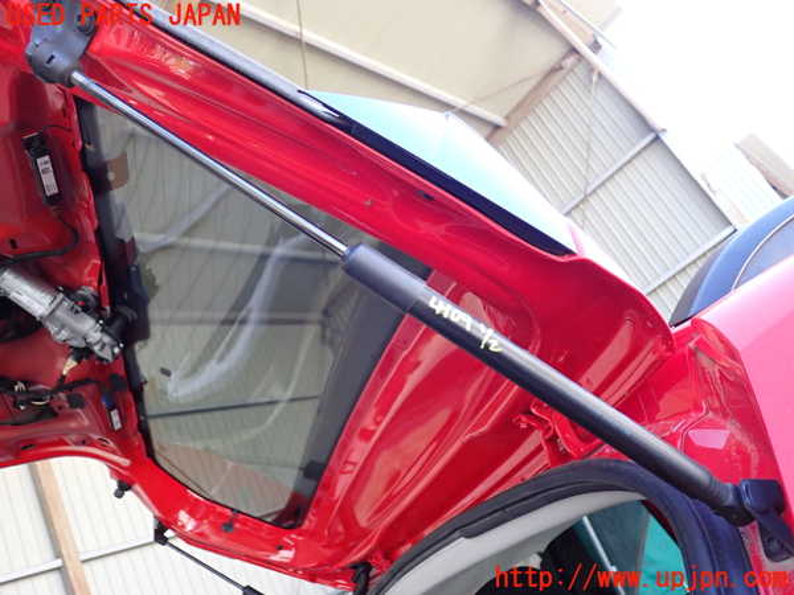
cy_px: 298
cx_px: 397
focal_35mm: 30
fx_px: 688
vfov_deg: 46.8
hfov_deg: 60.0
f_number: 2.3
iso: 250
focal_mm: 5.4
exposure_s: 1/200
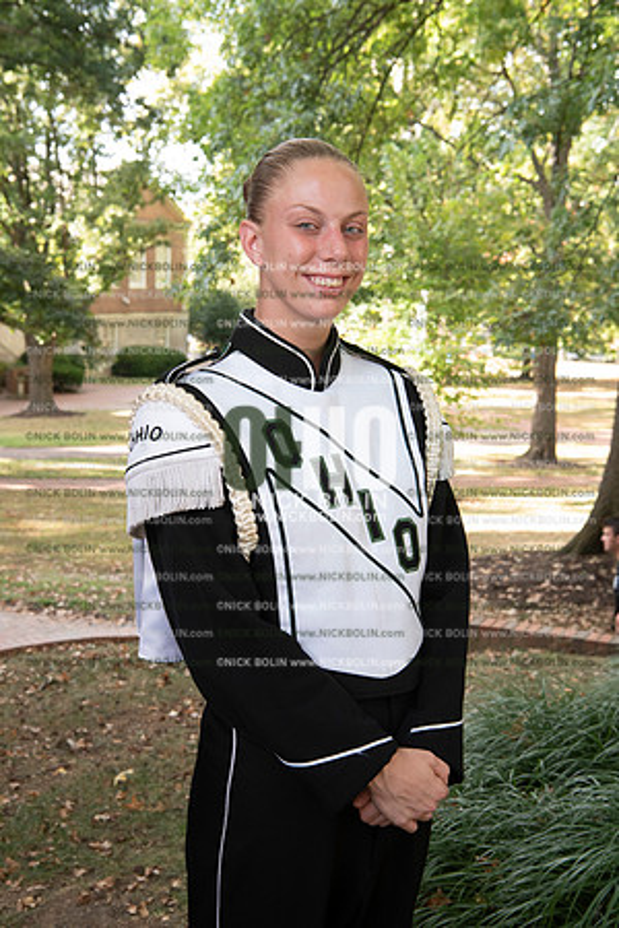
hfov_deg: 27.0
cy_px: 464
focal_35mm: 50
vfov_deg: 39.6
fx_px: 1289
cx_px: 310
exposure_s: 1/100
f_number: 8
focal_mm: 50
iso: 800
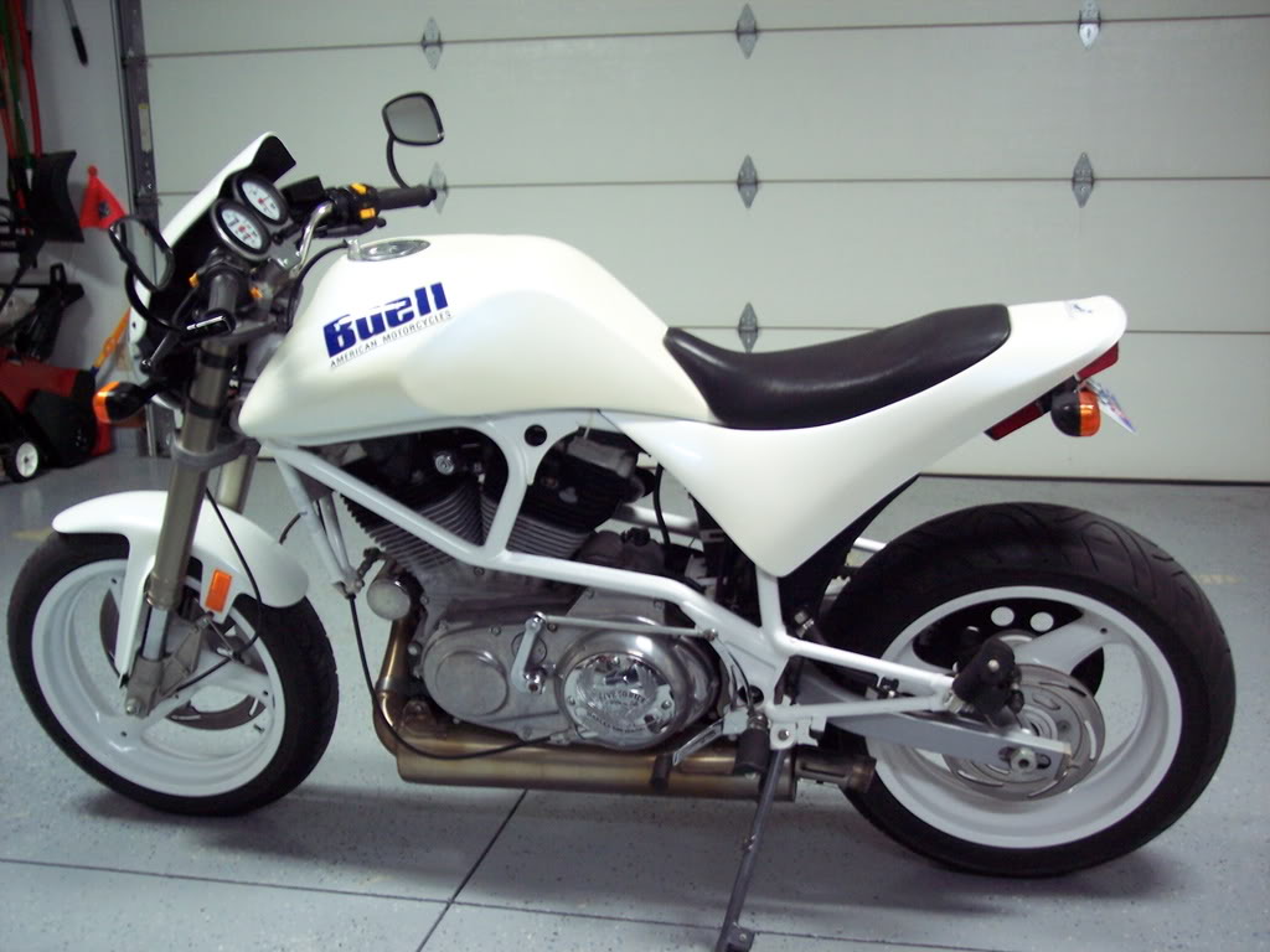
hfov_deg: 47.9
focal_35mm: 39
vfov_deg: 36.8
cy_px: 476
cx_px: 635
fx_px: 1431
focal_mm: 8
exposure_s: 1/10
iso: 200
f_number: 3.4
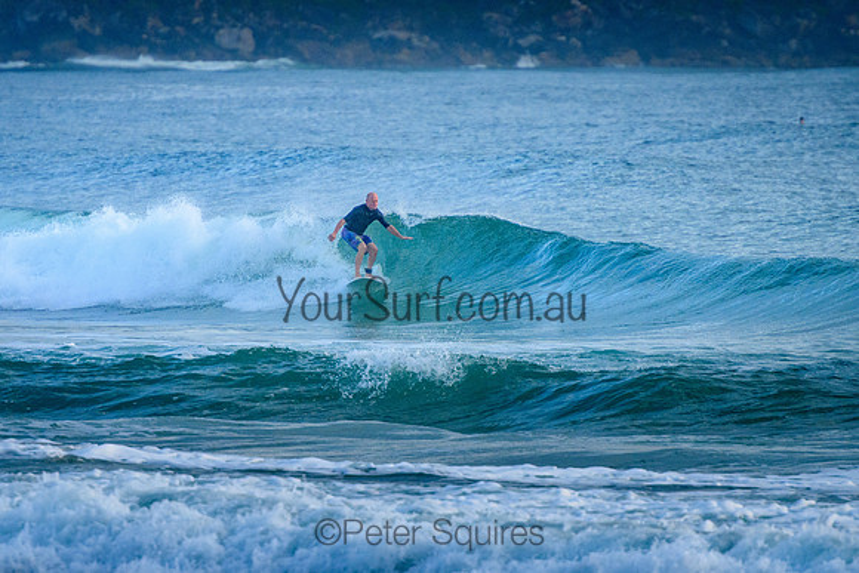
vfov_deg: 2.5
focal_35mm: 550
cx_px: 374
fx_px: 13128
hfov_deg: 3.7
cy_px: 263
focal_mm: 400
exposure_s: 1/1600
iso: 1250
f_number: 5.6
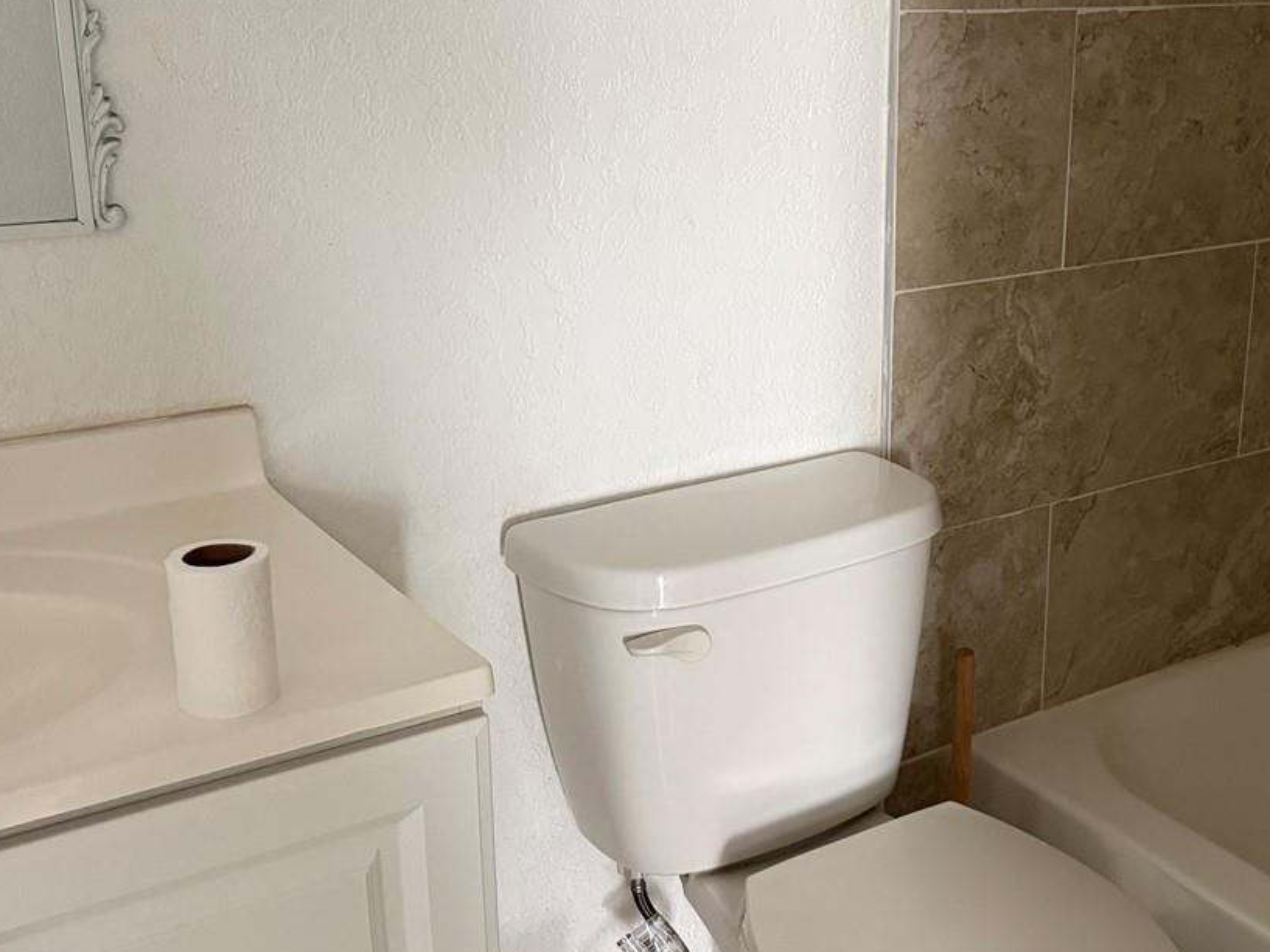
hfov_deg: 38.8
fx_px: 1725
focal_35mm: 47
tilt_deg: -19.0
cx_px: 1024
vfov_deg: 30.9
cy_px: 463
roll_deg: -3.3
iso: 640
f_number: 1.78
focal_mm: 6.76
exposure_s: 1/60
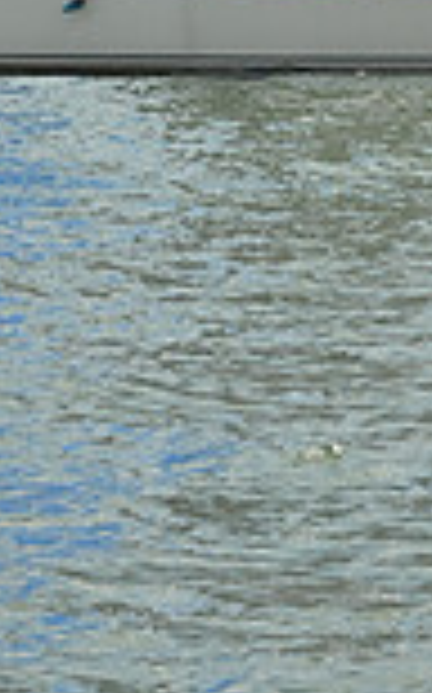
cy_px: -522
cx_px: 214
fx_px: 6530
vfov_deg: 6.0
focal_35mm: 346
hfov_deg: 3.8
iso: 320
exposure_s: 1/1250
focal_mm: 90
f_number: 11
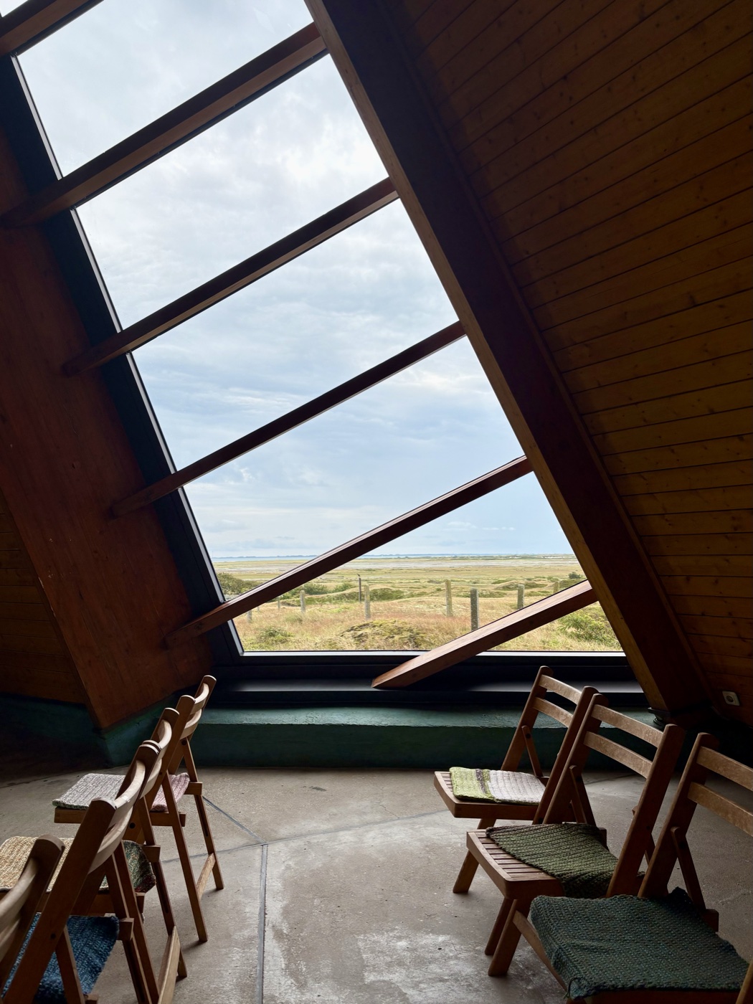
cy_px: 502
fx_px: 754
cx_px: 376
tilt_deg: +3.0
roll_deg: -1.0
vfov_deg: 67.3
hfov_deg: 53.1
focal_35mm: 26
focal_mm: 5.96
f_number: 1.6
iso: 50
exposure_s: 1/1135
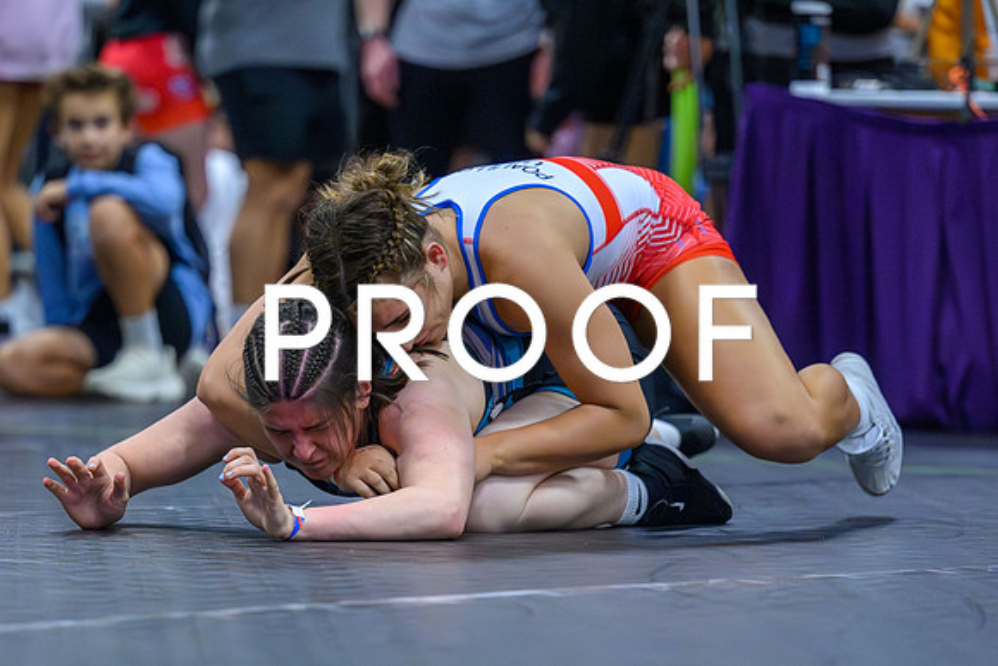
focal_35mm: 238
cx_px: 434
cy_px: 483
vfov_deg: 5.8
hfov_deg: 8.6
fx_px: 6612
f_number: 2.8
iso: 12800
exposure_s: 1/800
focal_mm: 145
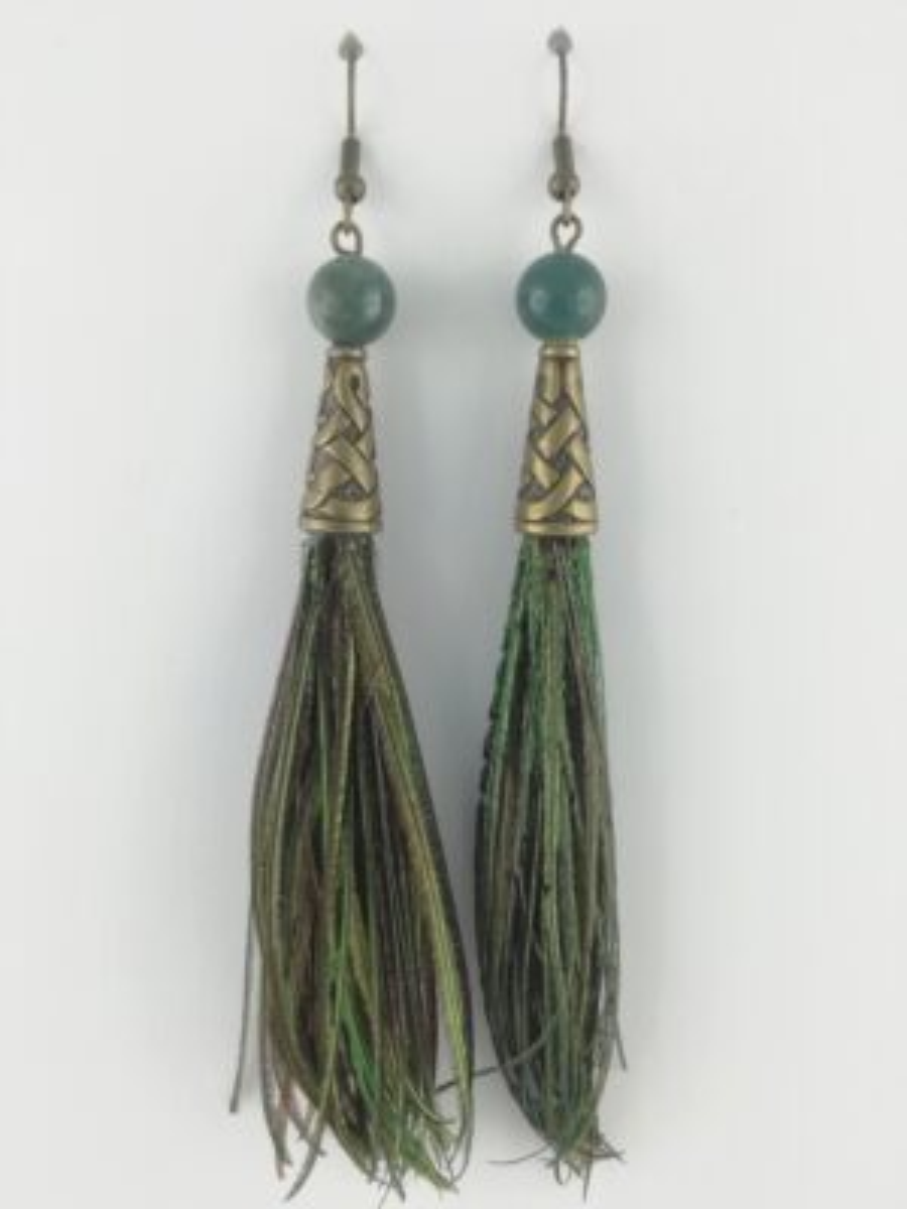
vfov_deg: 61.7
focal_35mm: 29
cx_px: 454
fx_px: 1013
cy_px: 604
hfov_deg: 48.2
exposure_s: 1/106
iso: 50
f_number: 2.2
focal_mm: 3.46
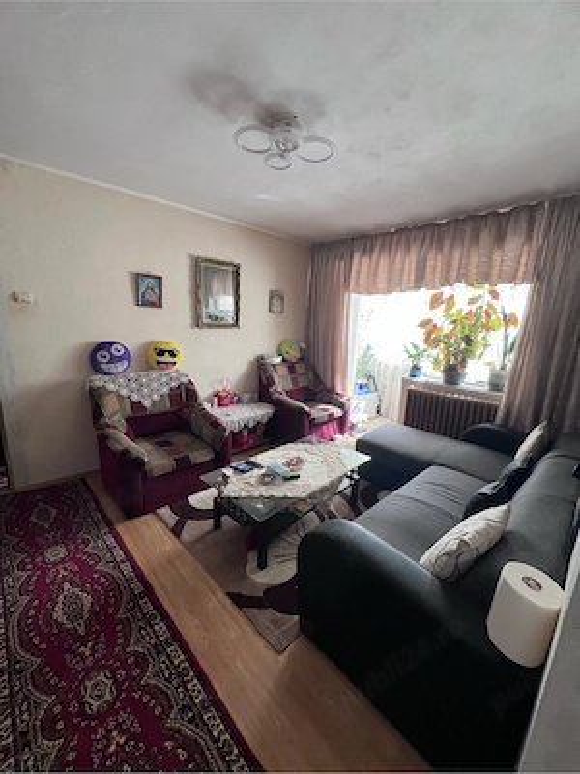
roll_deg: -2.3
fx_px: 290
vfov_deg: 106.2
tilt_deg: -12.6
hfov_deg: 89.9
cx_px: 290
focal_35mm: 13
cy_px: 387
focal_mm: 1.57
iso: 200
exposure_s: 1/99
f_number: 1.8
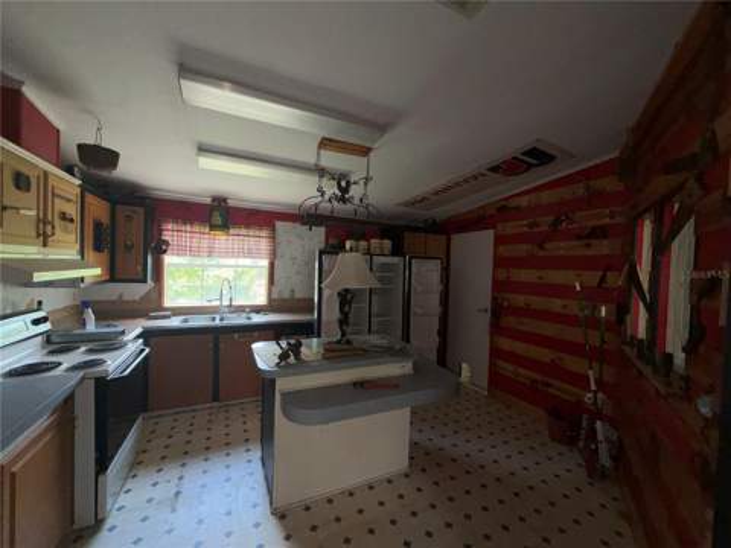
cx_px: 366
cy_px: 274
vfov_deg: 85.7
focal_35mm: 14
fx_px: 296
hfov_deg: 102.1
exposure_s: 1/68
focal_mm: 2.22
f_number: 2.2
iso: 50
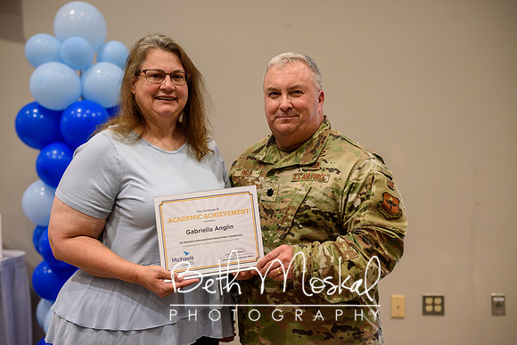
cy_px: 172
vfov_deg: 23.4
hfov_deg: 34.5
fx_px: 833
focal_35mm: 58
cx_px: 258
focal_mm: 58
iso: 1000
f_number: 2.8
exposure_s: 1/160
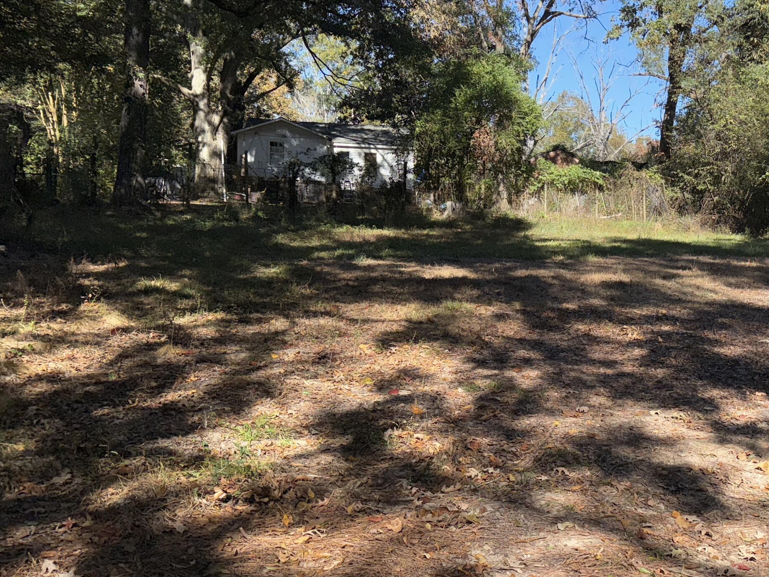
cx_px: 569
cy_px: 265
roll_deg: -2.3
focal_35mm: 39
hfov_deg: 46.3
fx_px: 867
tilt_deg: -3.0
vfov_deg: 36.8
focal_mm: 6.76
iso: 50
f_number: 1.78
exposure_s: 1/3861
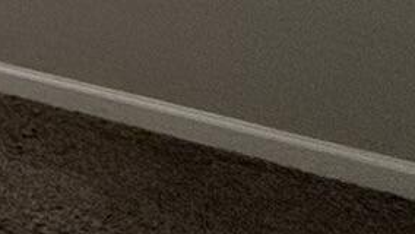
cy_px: -386
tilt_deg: -2.5
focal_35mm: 110
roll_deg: +0.0
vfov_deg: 9.4
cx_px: -903
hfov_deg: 10.7
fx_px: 1211
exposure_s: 1/120
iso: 125
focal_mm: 2.22
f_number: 2.2
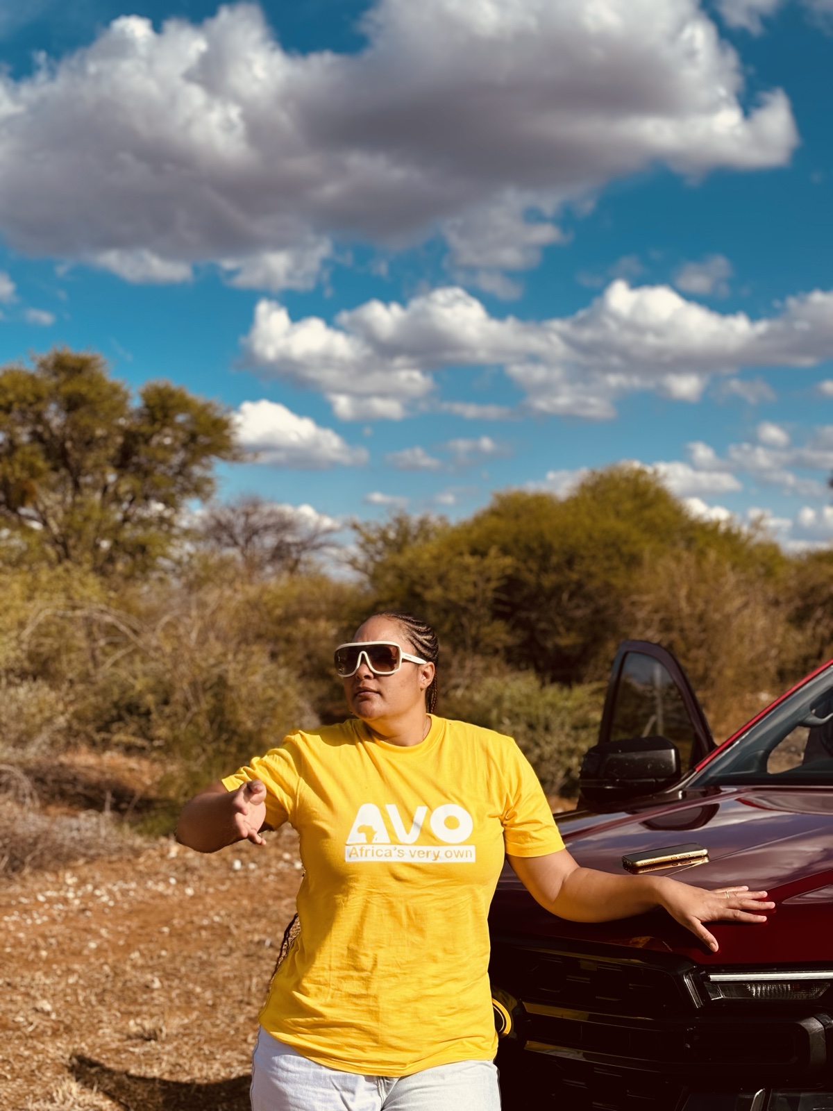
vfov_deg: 36.8
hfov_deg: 28.0
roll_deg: -0.3
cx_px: 416
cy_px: 556
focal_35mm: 52
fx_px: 1668
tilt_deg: +2.3
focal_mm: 5.96
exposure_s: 1/3115
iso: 40
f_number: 1.6
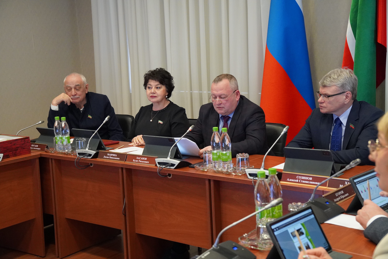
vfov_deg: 23.8
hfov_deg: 35.1
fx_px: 614
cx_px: 194
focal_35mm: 57
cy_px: 130
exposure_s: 1/160
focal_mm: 38
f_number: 4
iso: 4000
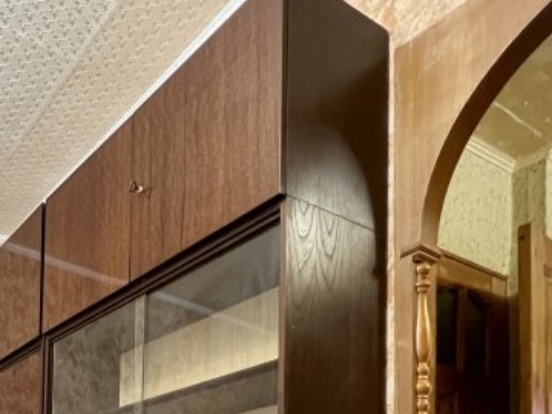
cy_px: 520
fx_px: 590
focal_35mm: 37
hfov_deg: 46.3
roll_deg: -1.3
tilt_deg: +1.4
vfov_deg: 31.2
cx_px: 77
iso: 640
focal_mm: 1.57
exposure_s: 1/50
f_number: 1.8
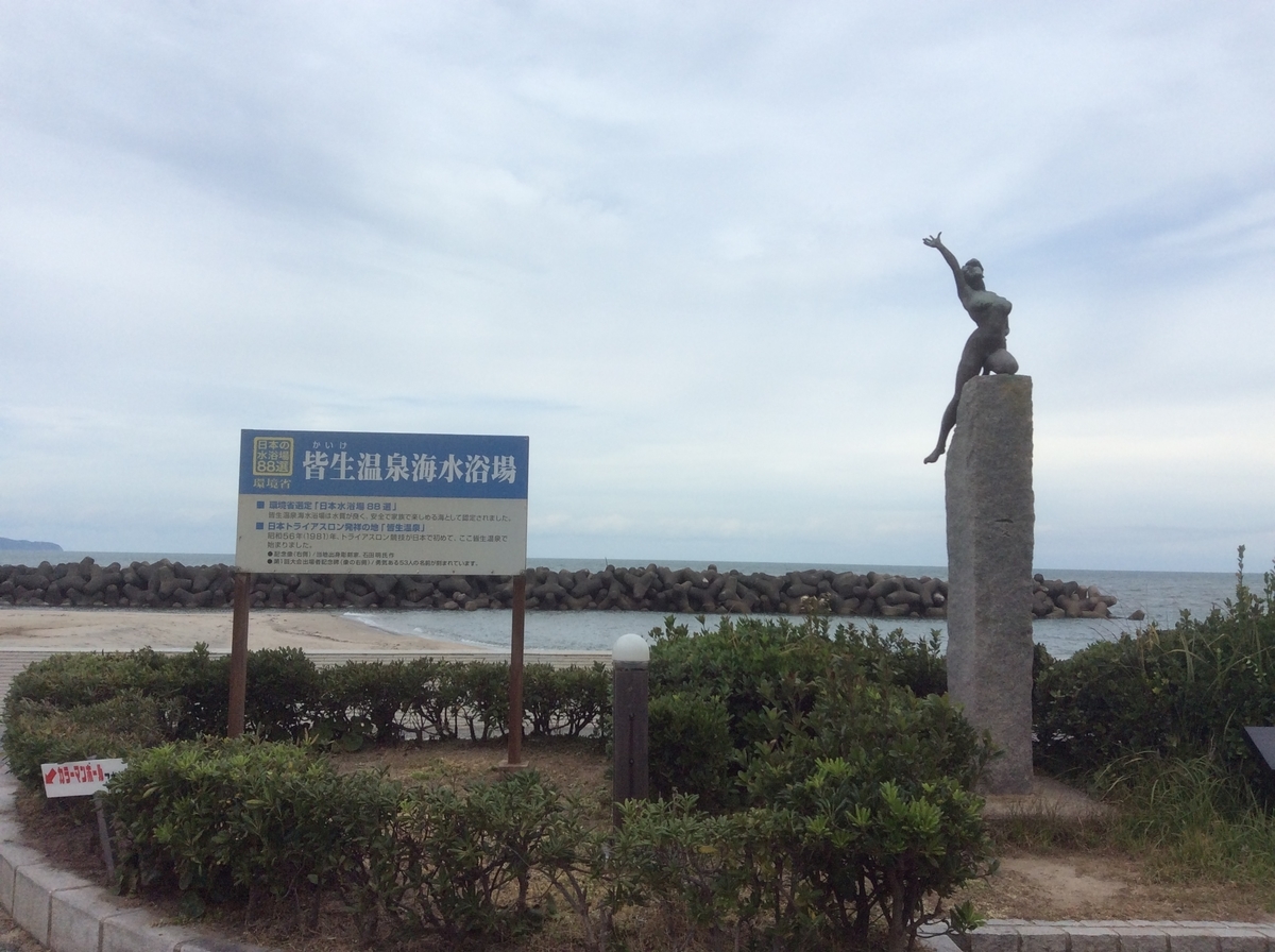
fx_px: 1177
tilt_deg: +1.8
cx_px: 638
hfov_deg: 56.9
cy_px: 476
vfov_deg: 44.0
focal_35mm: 32
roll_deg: -1.7
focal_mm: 3.3
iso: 32
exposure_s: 1/1733
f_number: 2.4
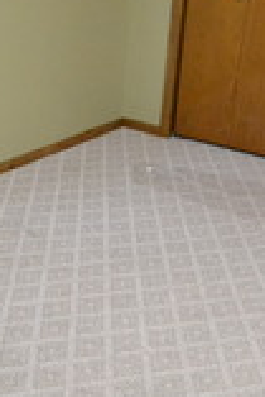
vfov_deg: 32.6
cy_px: 138
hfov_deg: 21.5
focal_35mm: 61
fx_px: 672
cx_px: 0
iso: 3200
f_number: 3.5
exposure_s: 1/40
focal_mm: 10
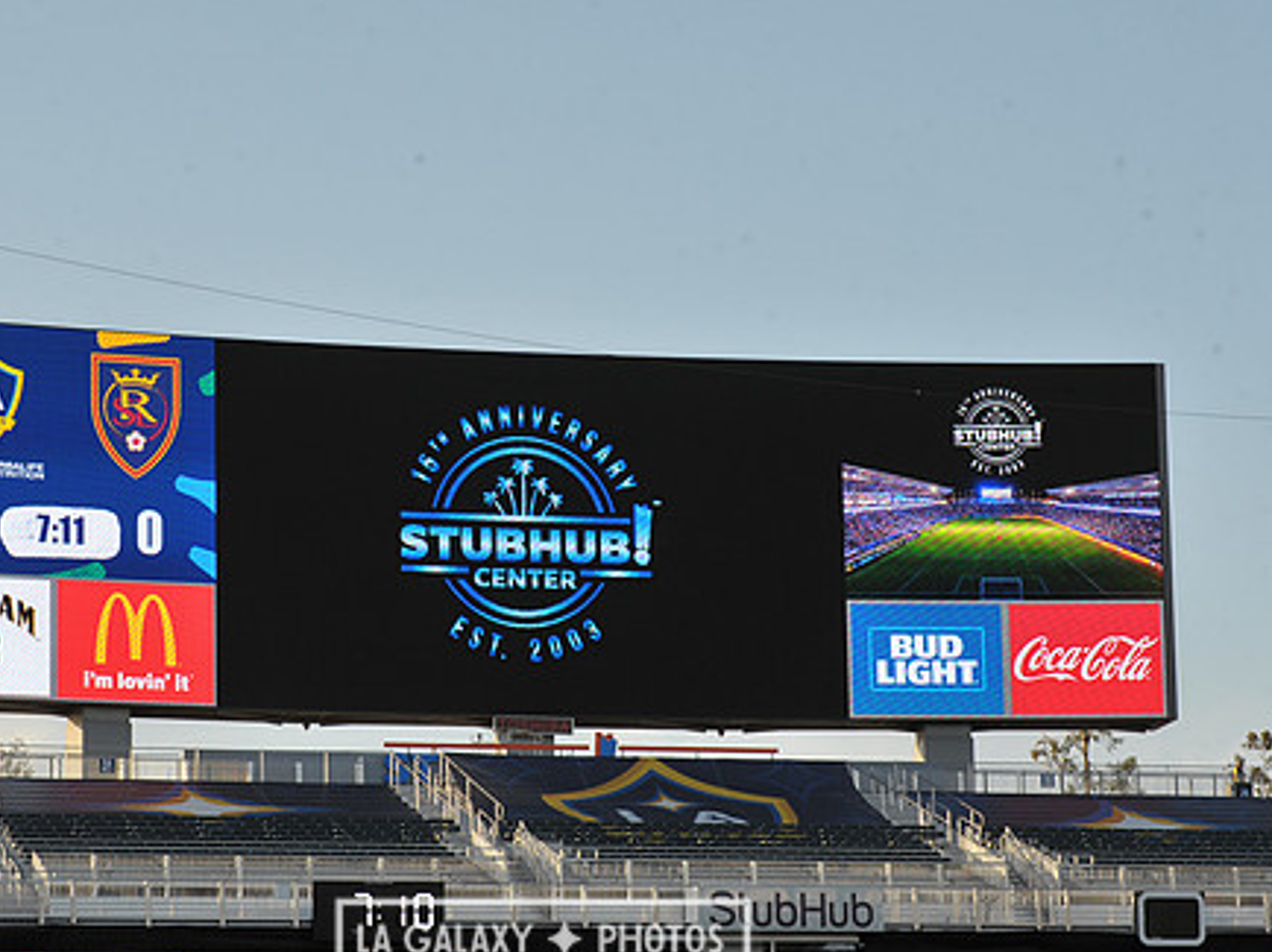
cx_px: 542
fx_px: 4958
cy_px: 498
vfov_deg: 11.0
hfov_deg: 14.6
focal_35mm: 135
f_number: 10
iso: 400
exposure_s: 1/400
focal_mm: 105
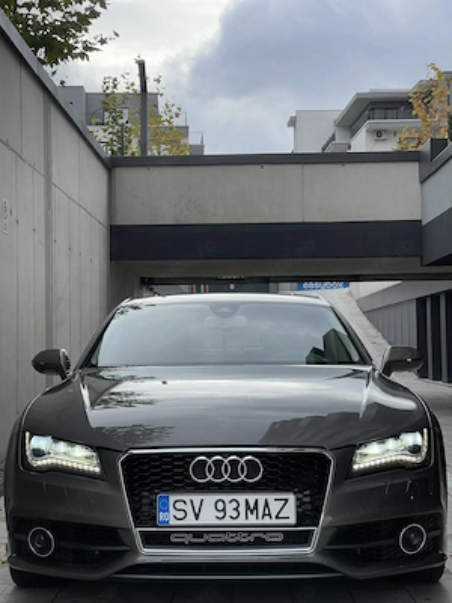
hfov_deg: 22.9
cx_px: 226
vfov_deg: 30.3
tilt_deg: +2.3
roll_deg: +0.9
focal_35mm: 64
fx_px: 1114
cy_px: 302
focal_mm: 7.5
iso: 20
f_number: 2.2
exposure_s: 1/285
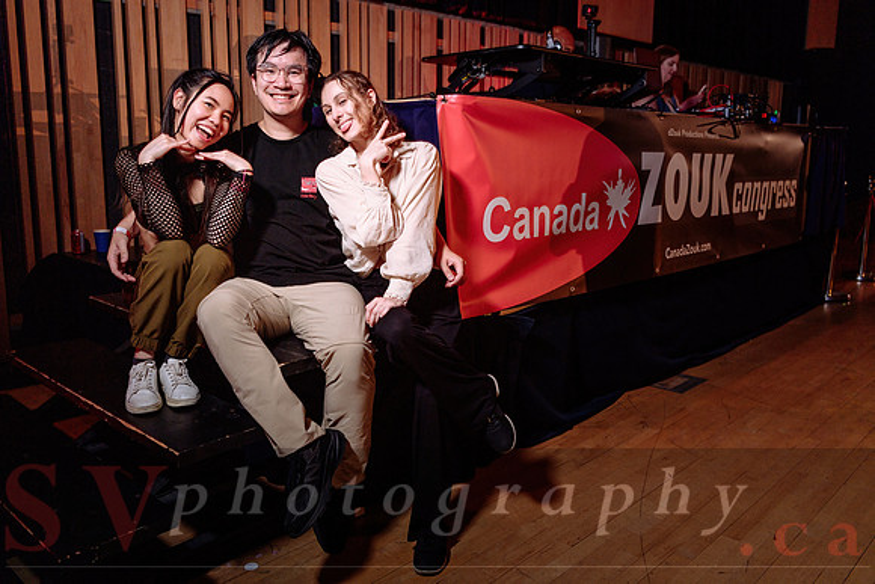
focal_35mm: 32
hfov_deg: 59.3
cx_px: 420
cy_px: 266
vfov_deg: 41.5
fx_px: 769
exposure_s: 1/60
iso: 800
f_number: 2.8
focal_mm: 29
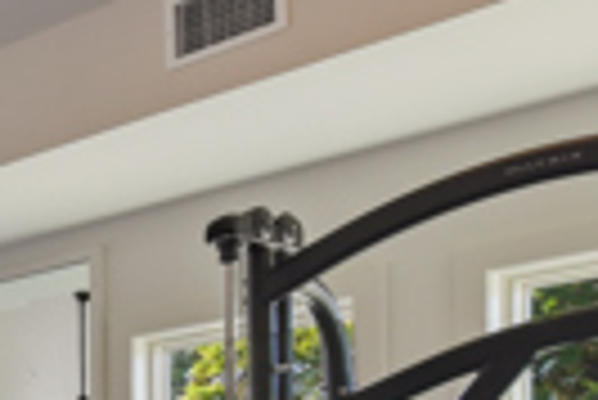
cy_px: 524
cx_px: -607
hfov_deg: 17.3
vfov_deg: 15.5
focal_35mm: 84
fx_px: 1397
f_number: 8
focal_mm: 16
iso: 400
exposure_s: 1/20
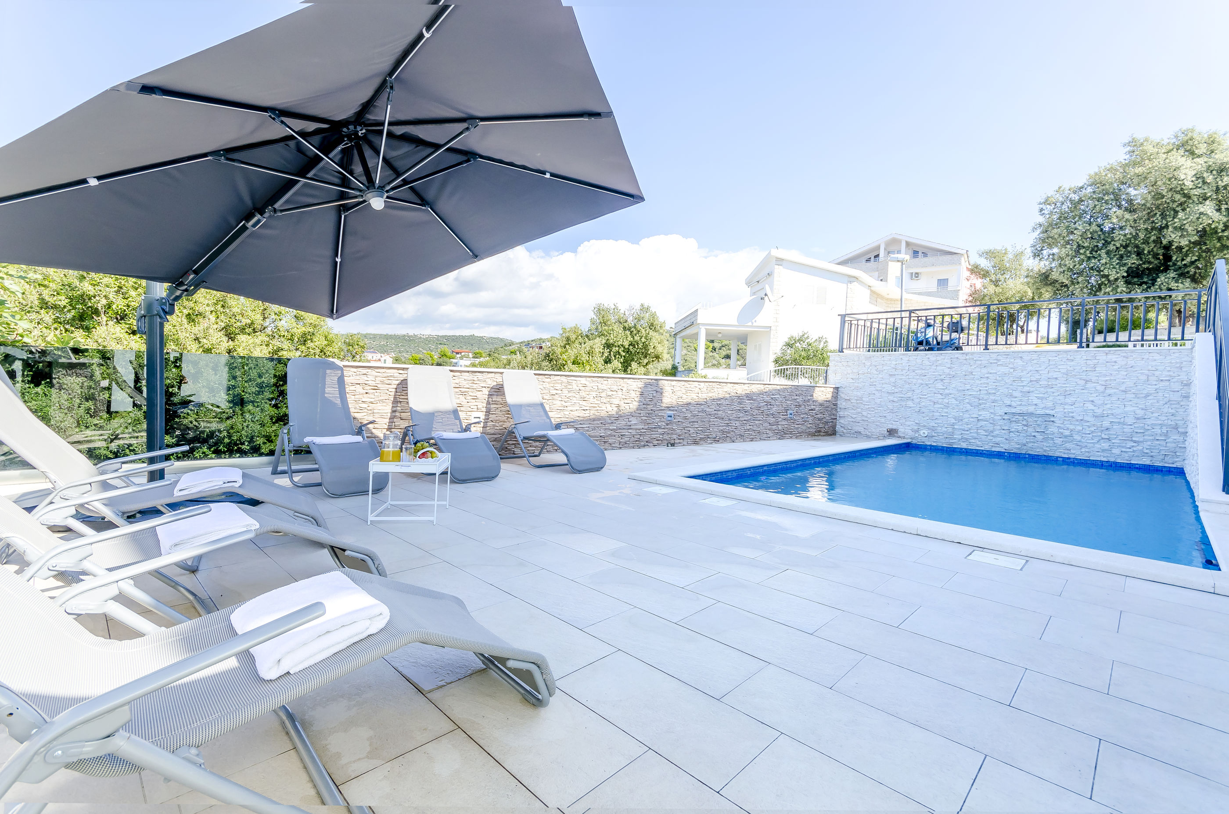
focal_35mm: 15
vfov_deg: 77.1
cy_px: 407
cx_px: 614
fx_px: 511
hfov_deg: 100.5
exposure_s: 1/250
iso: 100
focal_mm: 10
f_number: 8
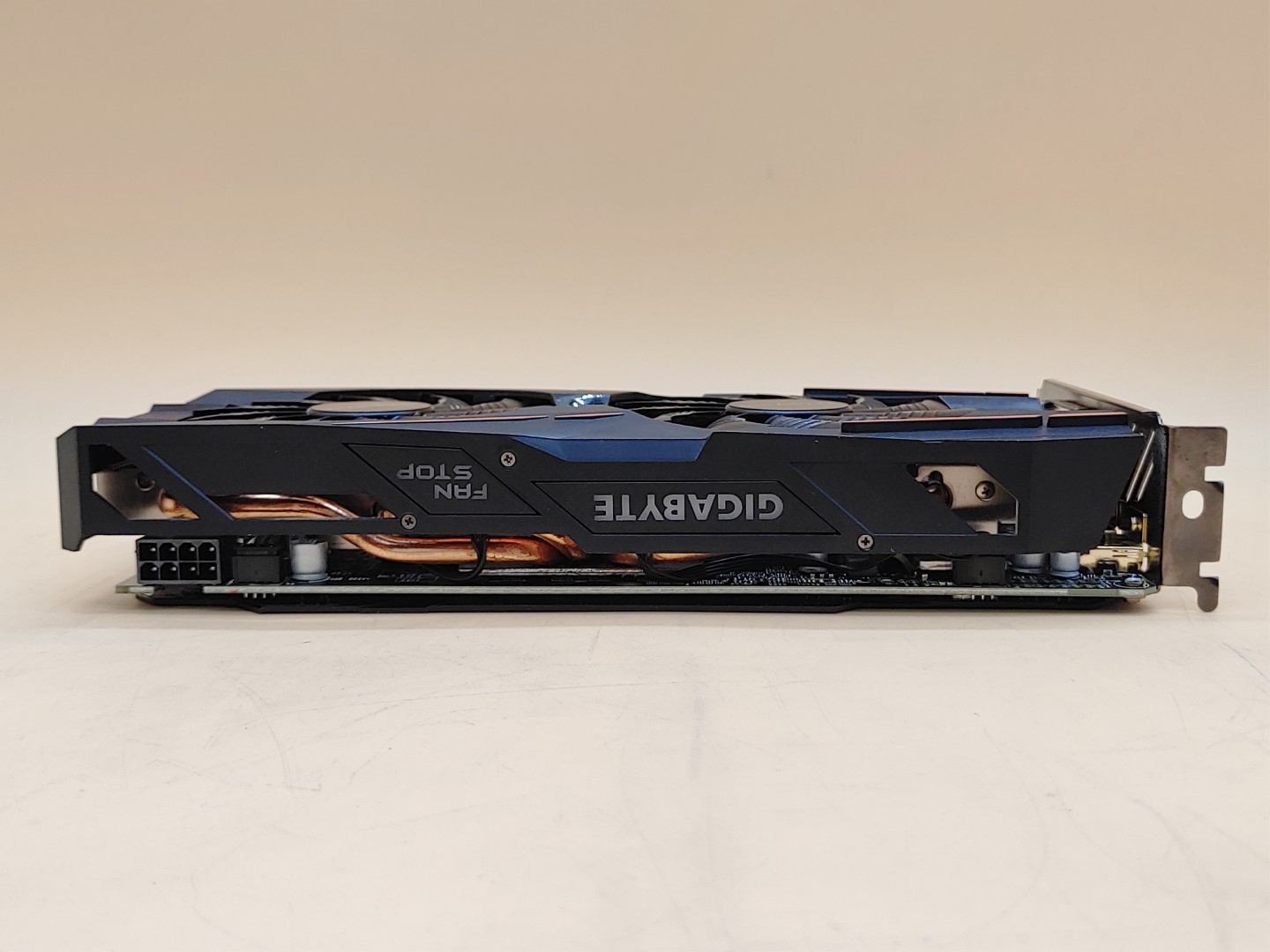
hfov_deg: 45.8
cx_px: 635
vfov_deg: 35.1
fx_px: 1504
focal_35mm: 41
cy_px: 476
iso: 50
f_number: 1.8
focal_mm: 4.36
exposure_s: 1/106
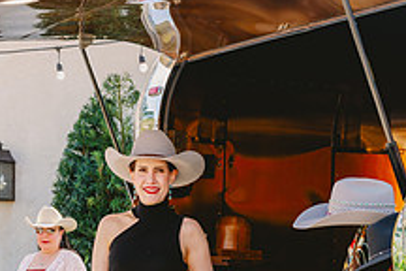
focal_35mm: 126
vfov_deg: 10.8
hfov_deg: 16.3
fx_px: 1421
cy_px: 293
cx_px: 214
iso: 250
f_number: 7.1
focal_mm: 47
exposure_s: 1/160
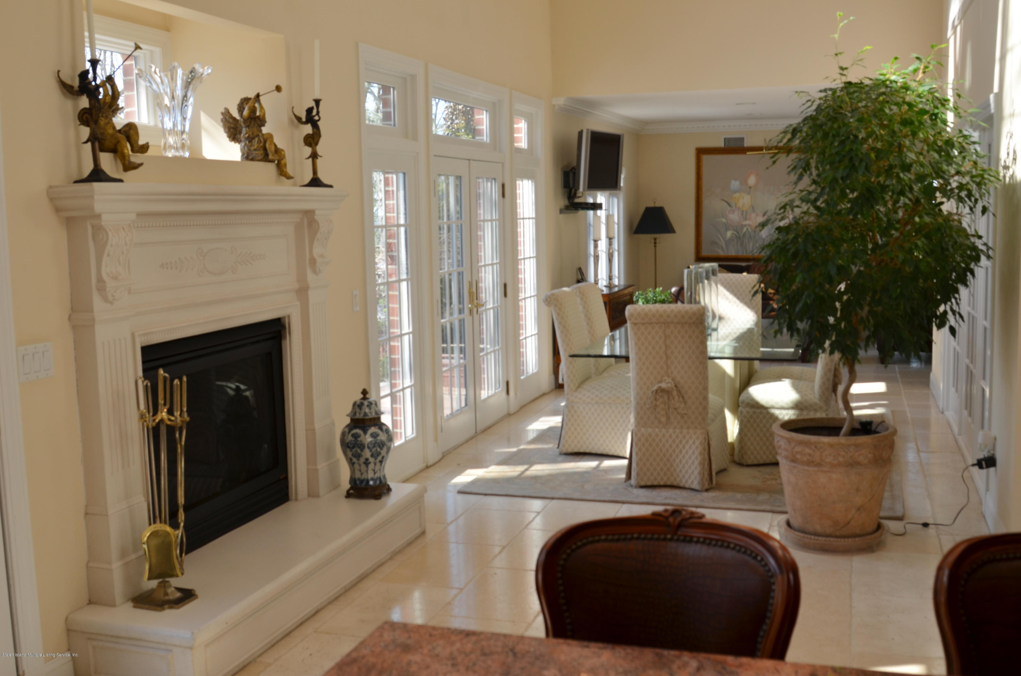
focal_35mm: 36
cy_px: 338
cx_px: 510
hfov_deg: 53.2
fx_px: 1019
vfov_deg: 36.7
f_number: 5
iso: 200
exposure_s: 1/100
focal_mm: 24
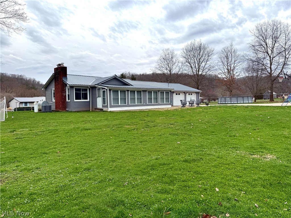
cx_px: 146
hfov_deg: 71.6
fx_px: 202
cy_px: 109
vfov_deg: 56.8
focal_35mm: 24
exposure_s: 1/2053
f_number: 1.78
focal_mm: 6.76
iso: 80
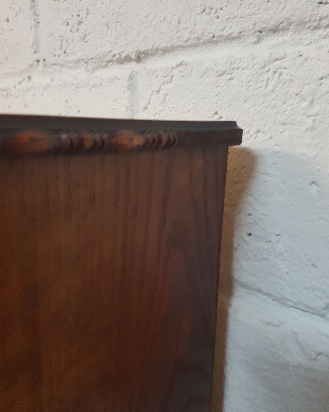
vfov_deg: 62.2
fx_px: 341
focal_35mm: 28
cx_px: 167
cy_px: 201
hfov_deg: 51.5
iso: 160
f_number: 1.7
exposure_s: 1/33
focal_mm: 4.2
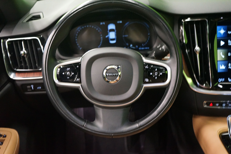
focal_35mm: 48
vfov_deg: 28.1
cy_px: 77
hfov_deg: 41.1
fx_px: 308
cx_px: 116
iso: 6400
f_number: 4.5
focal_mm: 48
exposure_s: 1/15
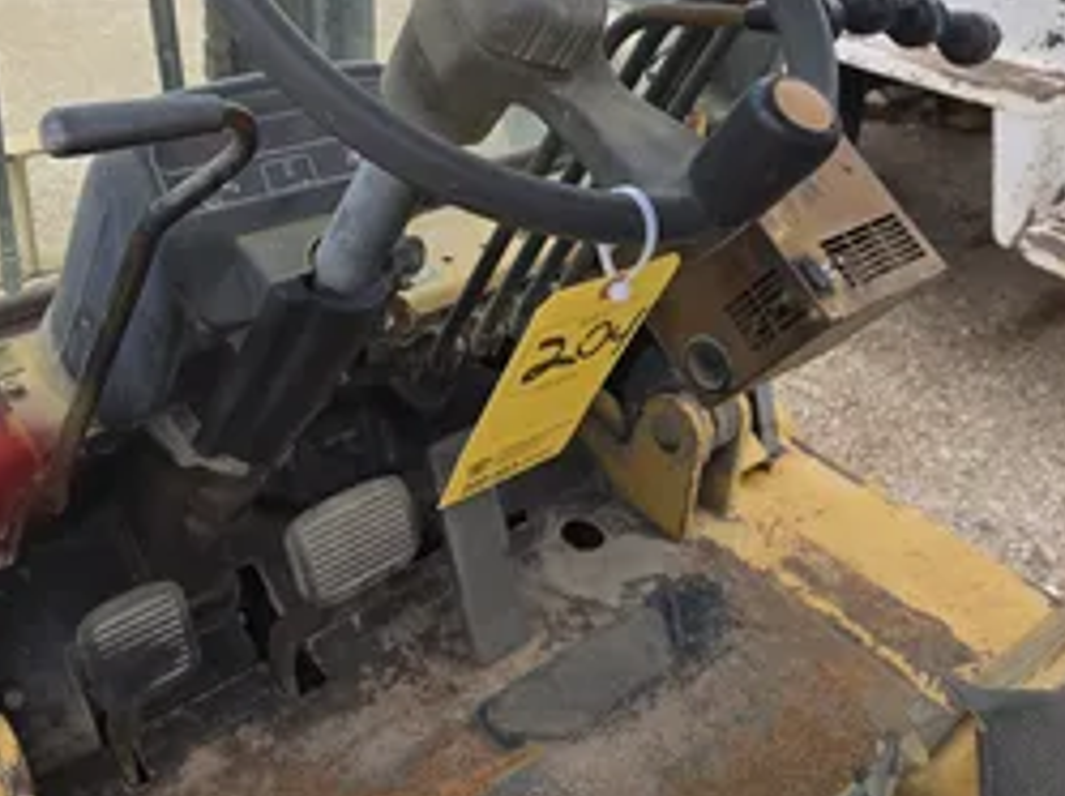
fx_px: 1137
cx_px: 406
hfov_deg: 49.8
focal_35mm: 37
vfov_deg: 37.8
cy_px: 223
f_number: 1.8
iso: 25
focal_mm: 5.4
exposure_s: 1/563
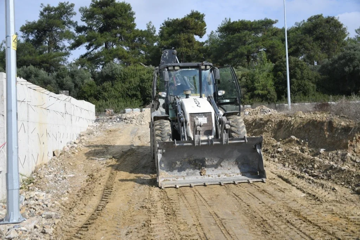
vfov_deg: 34.2
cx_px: 180
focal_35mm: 39
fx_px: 390
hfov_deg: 49.5
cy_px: 120
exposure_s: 1/1000
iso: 100
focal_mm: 26
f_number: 3.8
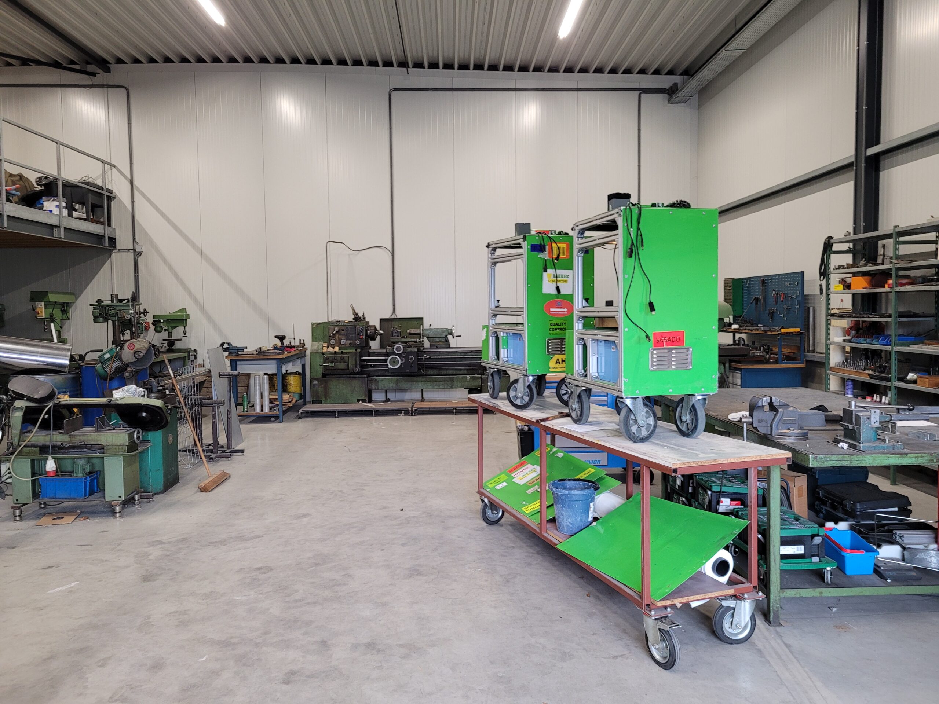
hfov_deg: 67.3
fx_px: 705
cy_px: 352
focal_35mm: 26
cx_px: 470
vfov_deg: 53.1
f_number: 1.8
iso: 160
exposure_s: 1/50
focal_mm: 5.4
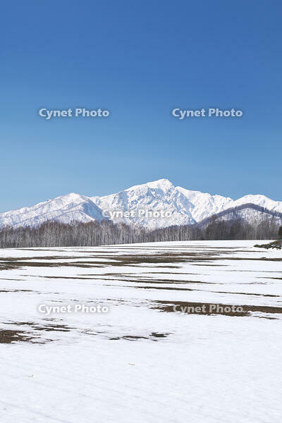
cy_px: 212
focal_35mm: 68
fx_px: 799
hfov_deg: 20.0
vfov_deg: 29.7
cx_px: 141
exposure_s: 1/320
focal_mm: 68
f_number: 10
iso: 100
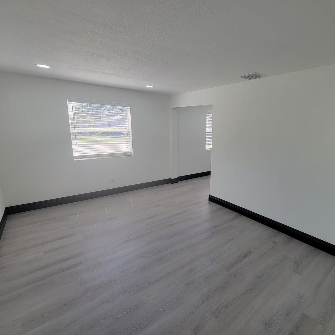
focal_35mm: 16
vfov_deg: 87.4
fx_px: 175
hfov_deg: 86.0
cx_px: 206
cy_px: 163
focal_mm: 2.2
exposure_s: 1/161
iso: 50
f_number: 2.2
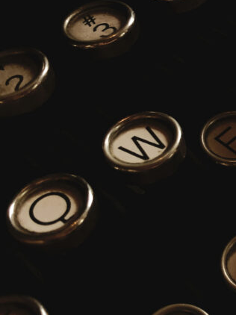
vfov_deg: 28.4
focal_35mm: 68
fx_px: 619
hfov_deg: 20.4
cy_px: 110
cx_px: 275
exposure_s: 1/30
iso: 32
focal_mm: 3.99
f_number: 1.8
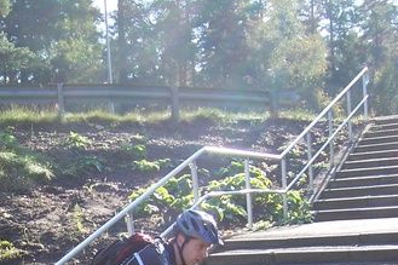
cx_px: 71
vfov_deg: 16.7
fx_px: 862
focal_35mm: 78
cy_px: 319
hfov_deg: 25.5
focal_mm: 5.6
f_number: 2.7
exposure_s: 1/350
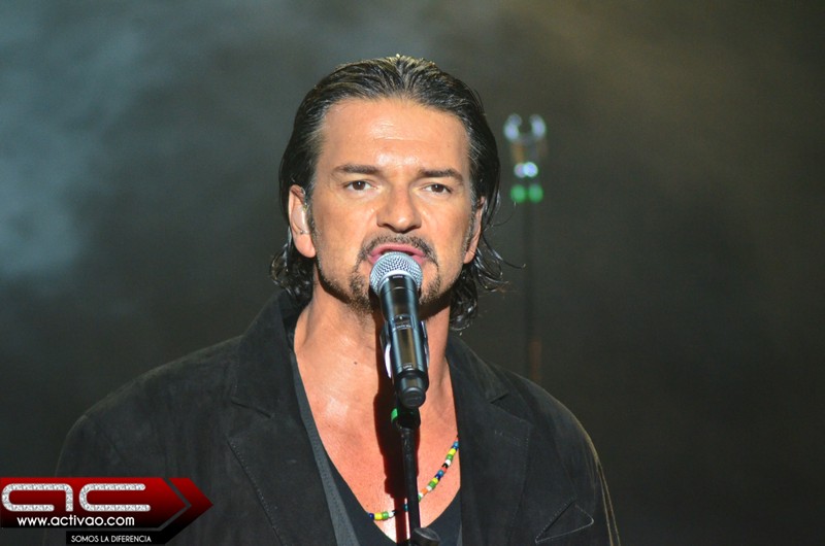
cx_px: 412
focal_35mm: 450
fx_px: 10292
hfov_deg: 4.6
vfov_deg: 3.0
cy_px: 273
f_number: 5.6
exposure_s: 1/80
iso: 2000
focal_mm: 300
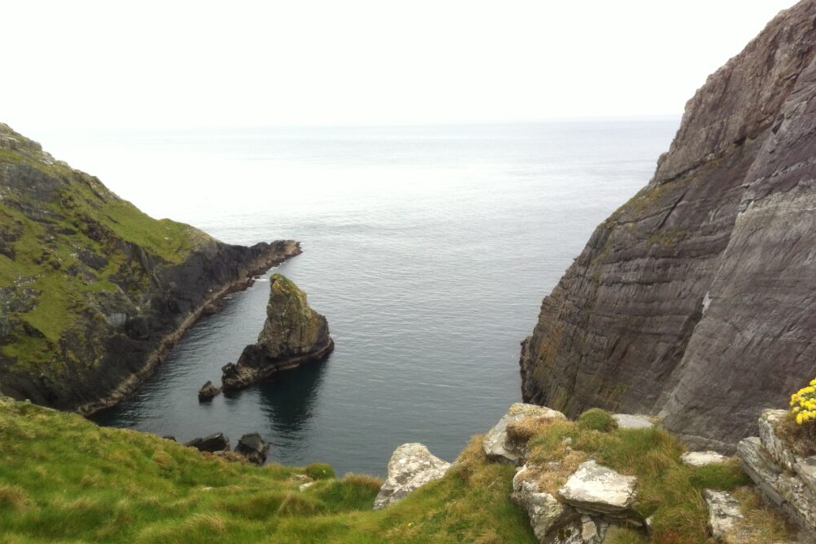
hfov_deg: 51.9
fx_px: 839
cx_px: 410
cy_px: 292
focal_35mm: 37
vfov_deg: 35.9
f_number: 2.8
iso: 80
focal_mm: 3.85
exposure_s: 1/262
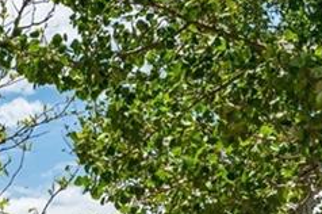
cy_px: 551
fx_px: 1804
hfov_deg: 9.9
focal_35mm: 202
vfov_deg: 6.4
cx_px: -134
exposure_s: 1/3200
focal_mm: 30
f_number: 8
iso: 100
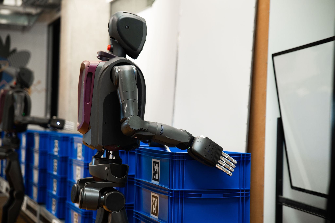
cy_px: 112
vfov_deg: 19.5
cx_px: 168
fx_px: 651
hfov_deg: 28.8
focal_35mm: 70
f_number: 2.8
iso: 500
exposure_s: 1/160
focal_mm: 70
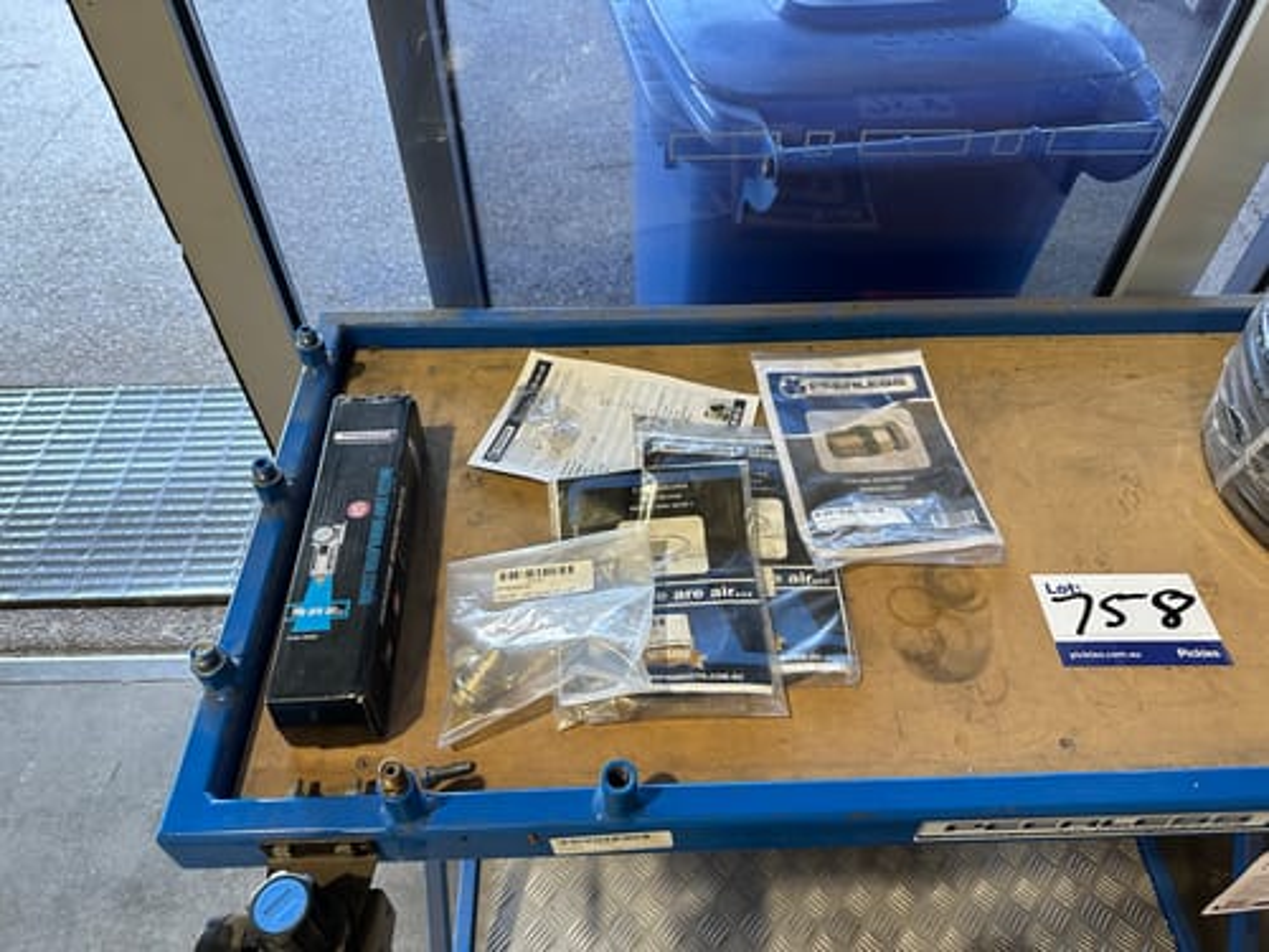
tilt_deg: -50.5
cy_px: 476
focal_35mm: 24
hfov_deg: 71.6
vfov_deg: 56.8
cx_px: 634
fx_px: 880
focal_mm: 6.86
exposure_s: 1/100
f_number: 1.78
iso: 200
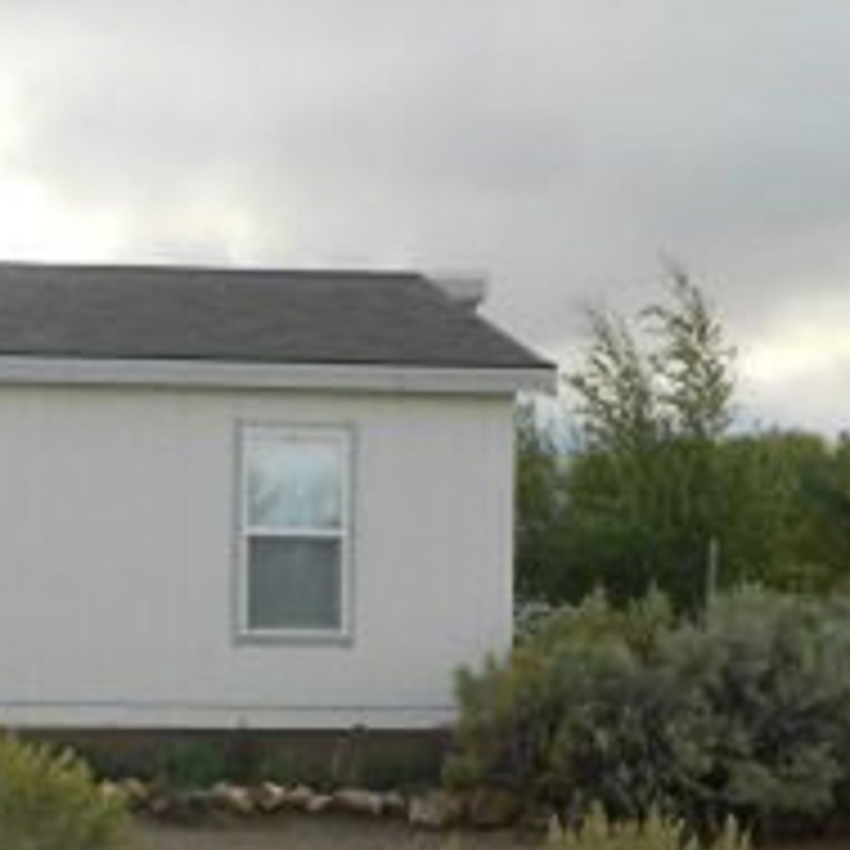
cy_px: 742
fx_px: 3084
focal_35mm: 111
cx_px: 81
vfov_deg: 15.5
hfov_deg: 15.5
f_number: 3.9
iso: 80
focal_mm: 6.7
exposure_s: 1/200
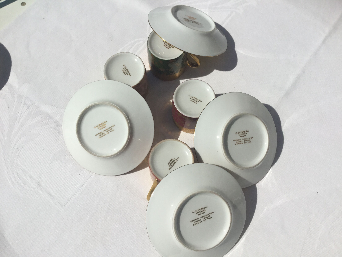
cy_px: 128
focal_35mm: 31
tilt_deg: -70.7
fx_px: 306
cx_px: 171
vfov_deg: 45.4
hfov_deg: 58.4
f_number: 2.4
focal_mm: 3.3
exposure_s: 1/6289
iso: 25
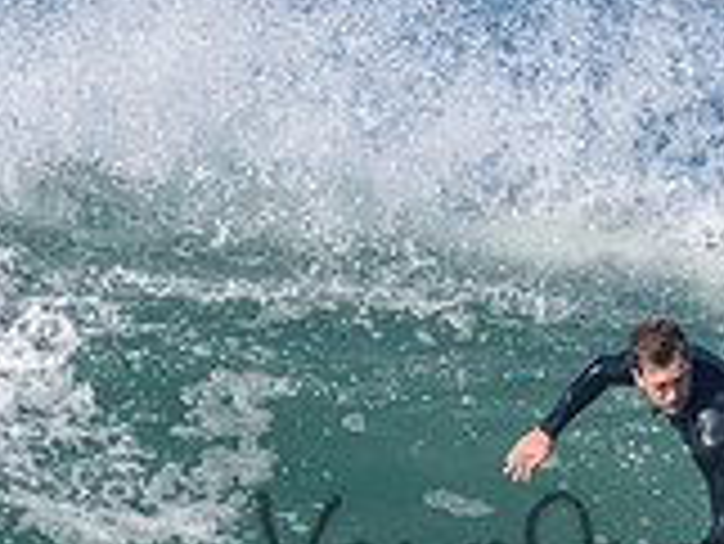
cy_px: 524
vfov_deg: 0.6
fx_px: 54336
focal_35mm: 2596
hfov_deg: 0.8
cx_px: 720
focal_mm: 500
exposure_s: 1/4000
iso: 640
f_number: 5.6
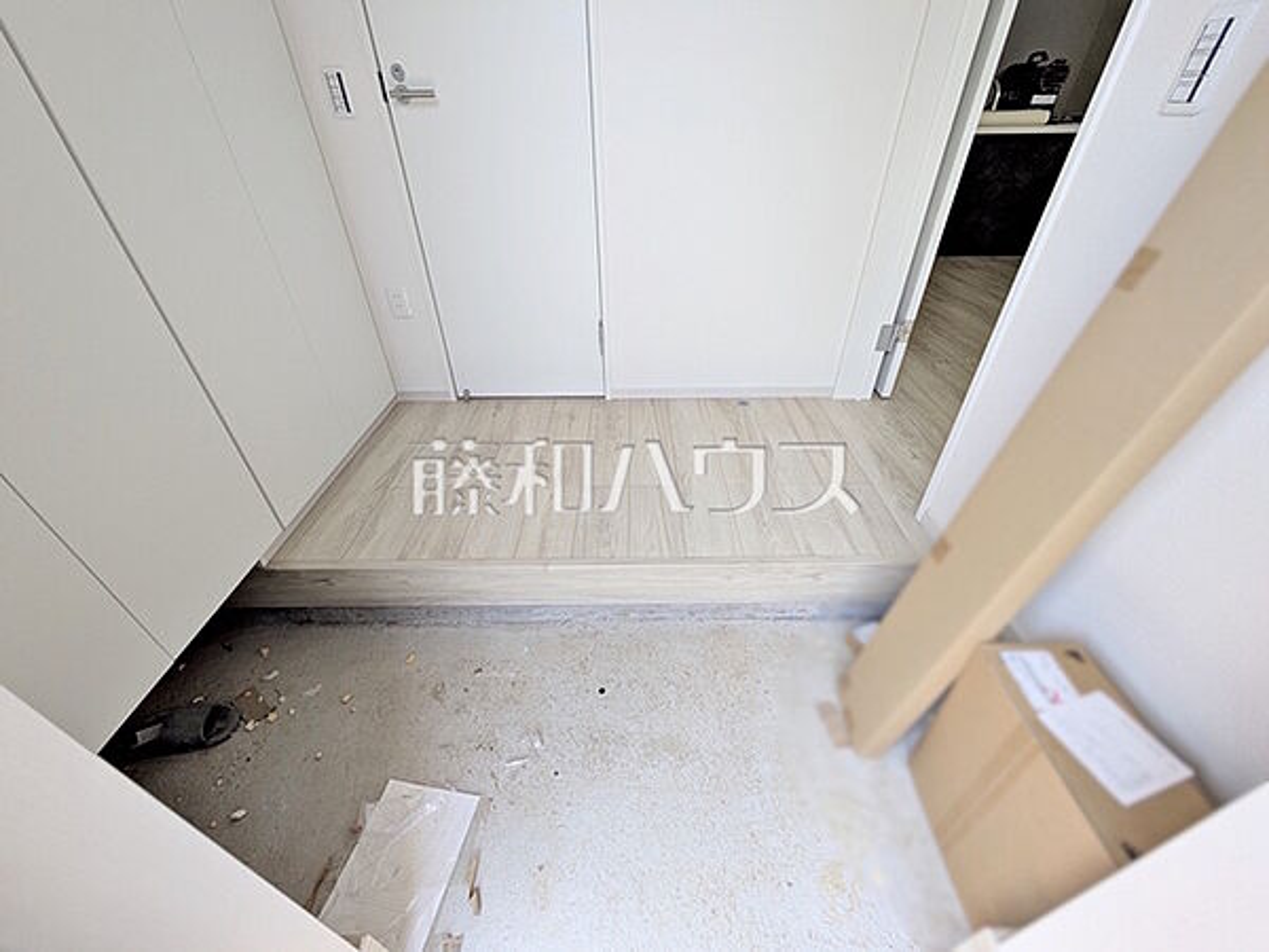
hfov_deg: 102.1
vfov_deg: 85.7
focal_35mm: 14
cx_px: 634
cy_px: 476
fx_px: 513
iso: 46
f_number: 2.2
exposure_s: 1/158
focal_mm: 1.83
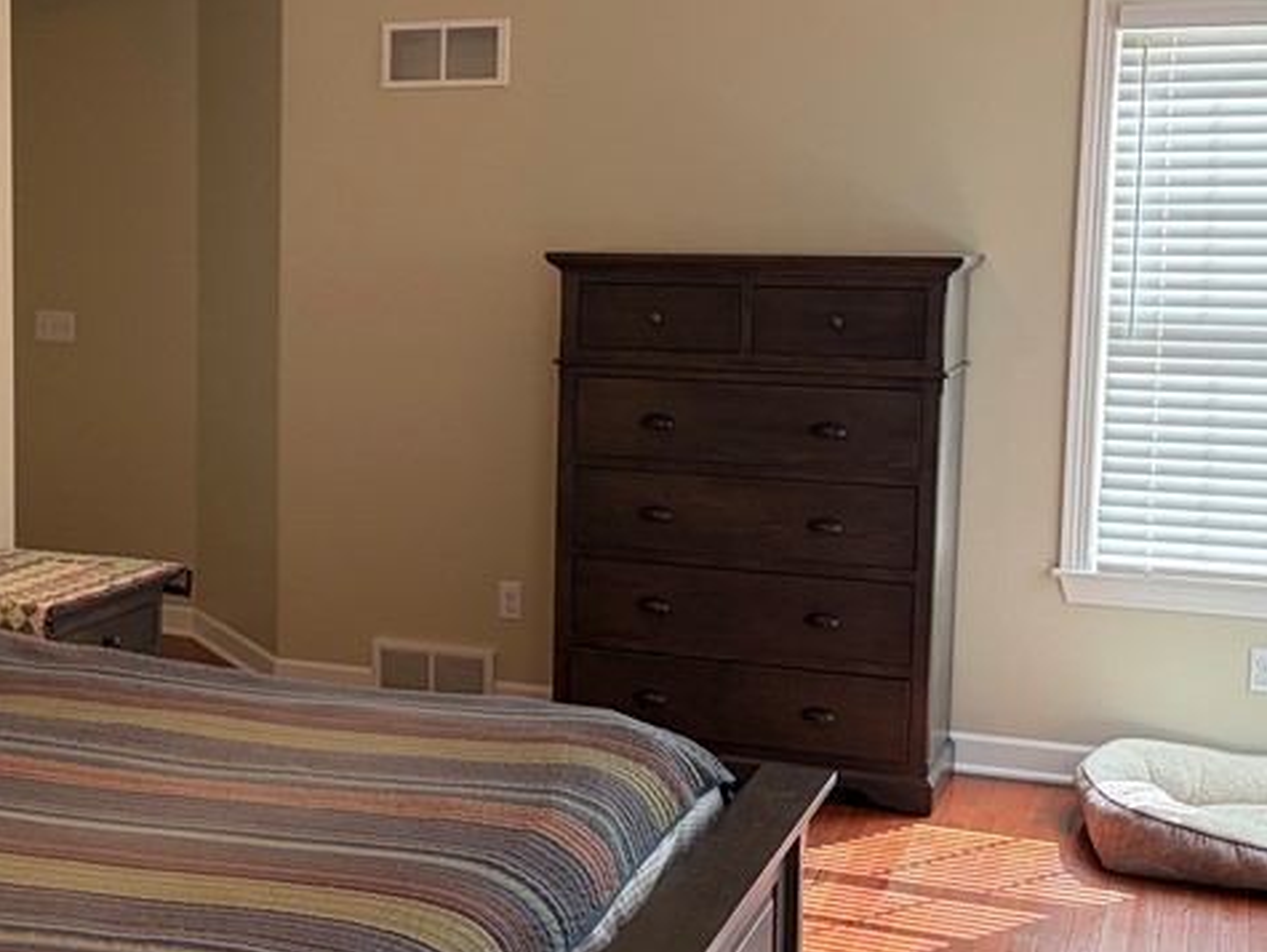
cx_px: 248
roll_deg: -0.1
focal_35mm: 56
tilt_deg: -5.0
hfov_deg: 33.3
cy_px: 421
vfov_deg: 26.1
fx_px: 2051
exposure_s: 1/60
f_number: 1.6
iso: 160
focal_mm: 5.96
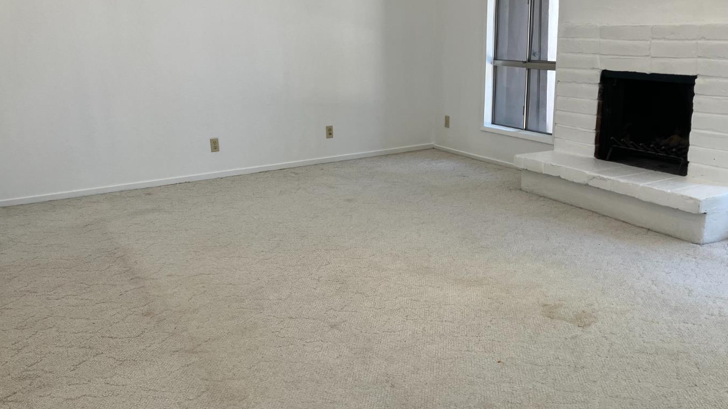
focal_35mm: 34
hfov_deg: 58.0
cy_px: 196
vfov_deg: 34.6
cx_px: 352
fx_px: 656
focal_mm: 3.99
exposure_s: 1/120
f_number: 1.8
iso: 64
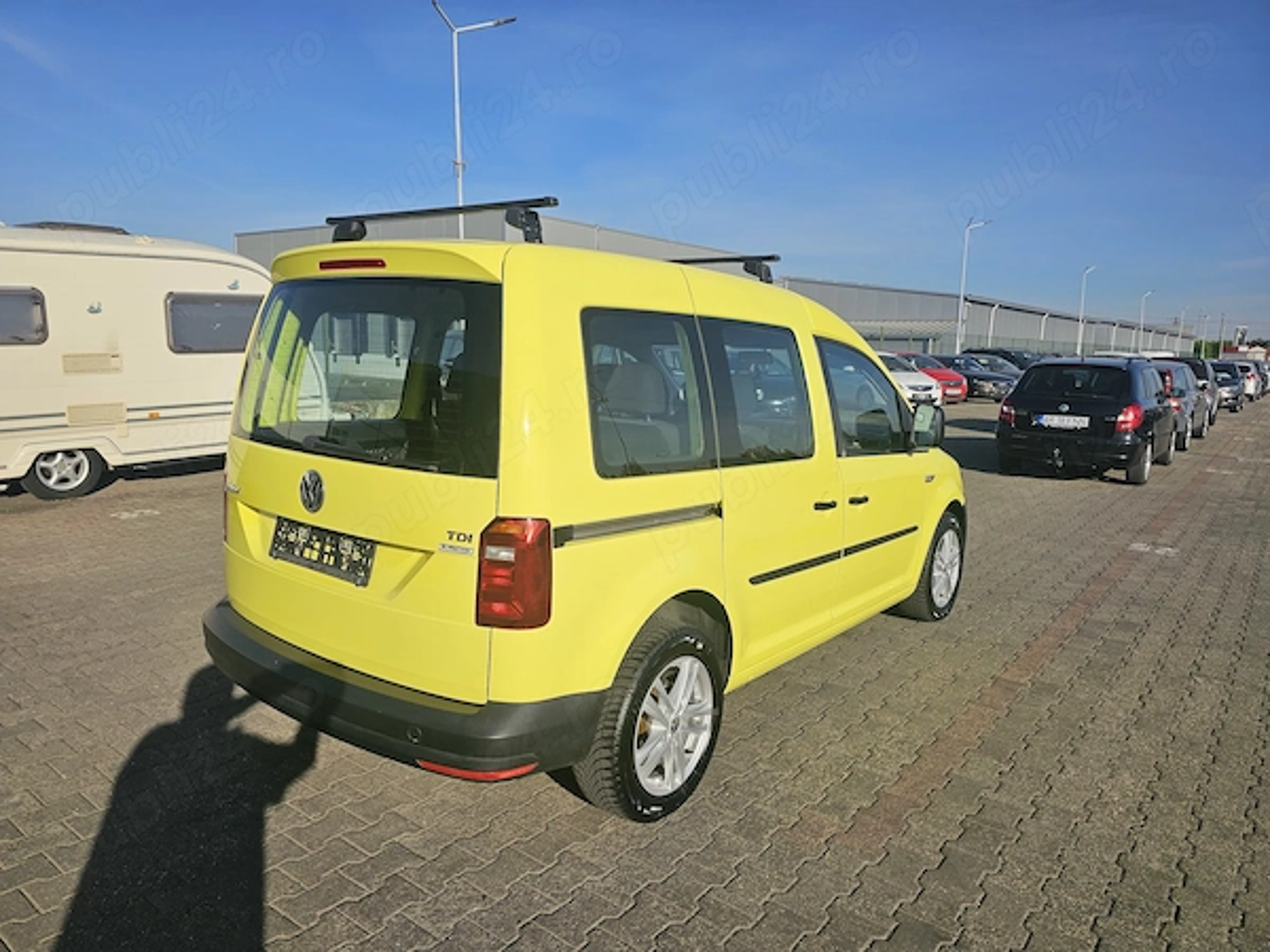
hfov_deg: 73.9
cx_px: 635
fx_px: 844
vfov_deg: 58.9
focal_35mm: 23
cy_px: 476
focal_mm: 6.3
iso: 10
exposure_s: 1/1789
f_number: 1.7
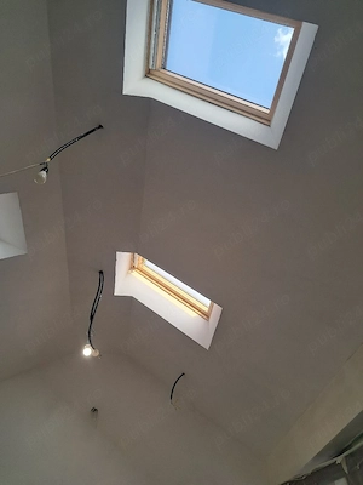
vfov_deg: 71.6
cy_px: 242
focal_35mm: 24
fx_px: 336
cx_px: 182
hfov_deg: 56.8
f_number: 1.8
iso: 50
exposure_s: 1/100
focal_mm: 5.23
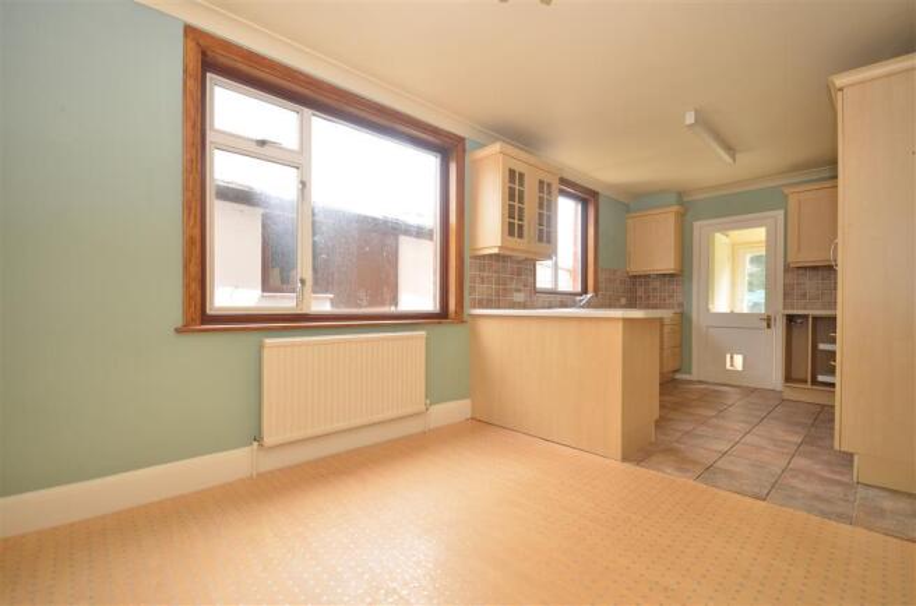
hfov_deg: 100.5
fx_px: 381
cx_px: 458
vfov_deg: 77.0
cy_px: 303
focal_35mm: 15
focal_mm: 10
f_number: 7.1
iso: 250
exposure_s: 1/30
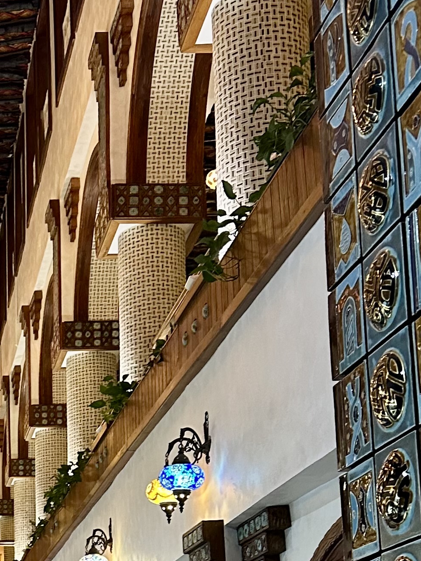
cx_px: -150
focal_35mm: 74
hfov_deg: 18.3
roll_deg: -1.0
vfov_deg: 25.2
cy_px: 544
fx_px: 1200
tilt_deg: +8.6
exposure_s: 1/50
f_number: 1.78
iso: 500
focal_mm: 6.86
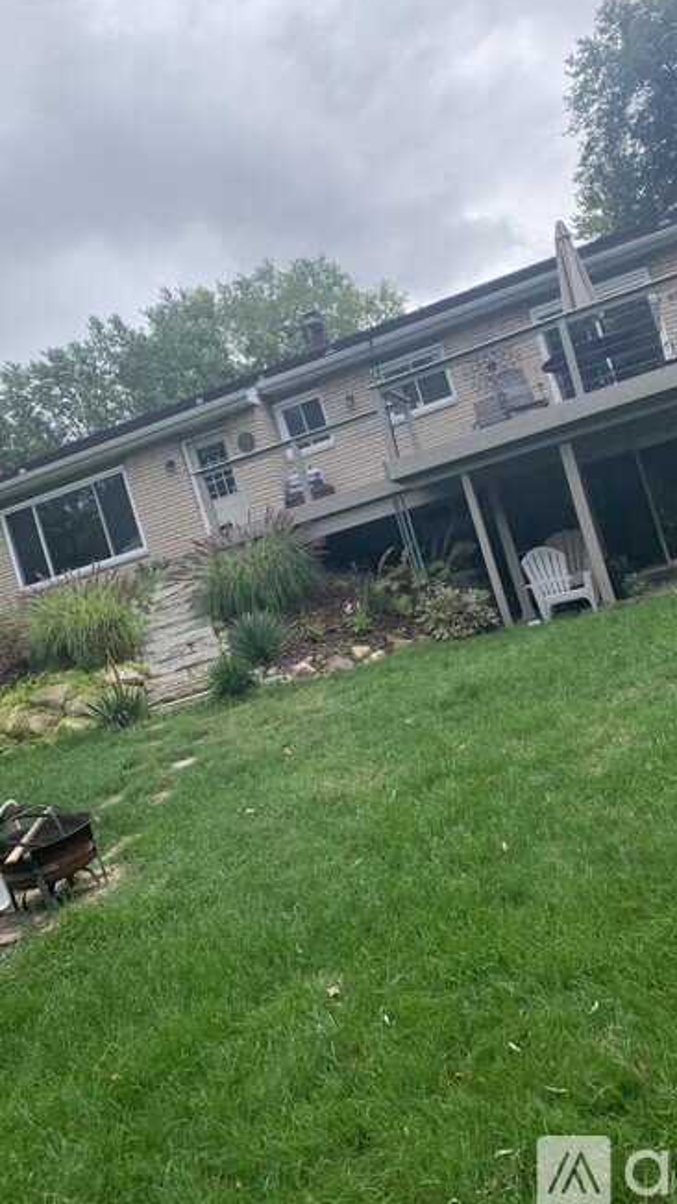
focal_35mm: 29
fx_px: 926
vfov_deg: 66.1
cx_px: 374
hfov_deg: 40.1
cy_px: 593
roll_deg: +23.1
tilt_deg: +3.1
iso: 25
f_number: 1.8
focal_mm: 4.25
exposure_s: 1/783
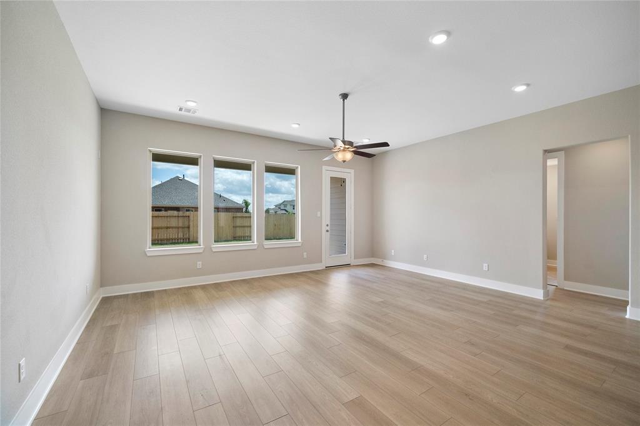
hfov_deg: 104.3
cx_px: 320
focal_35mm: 14
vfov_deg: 81.2
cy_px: 213
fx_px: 249
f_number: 8
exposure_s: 1/1250
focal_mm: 14
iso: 640
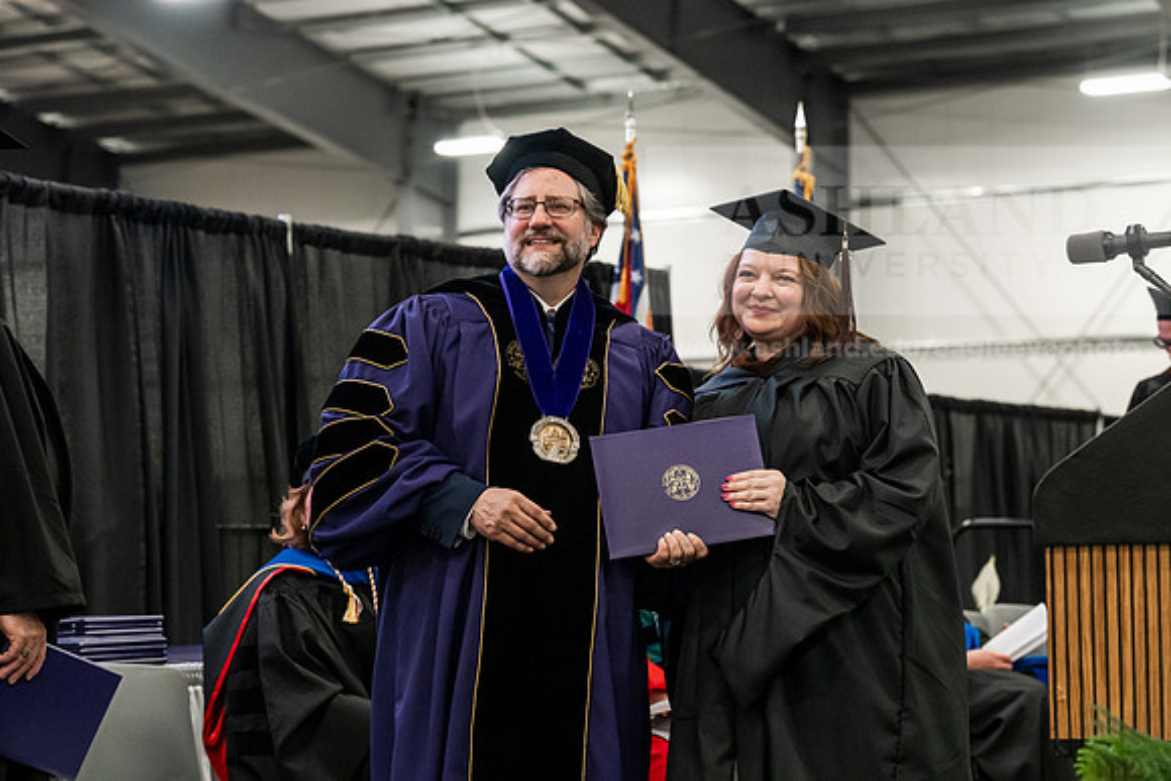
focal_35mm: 86
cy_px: 390
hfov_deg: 23.6
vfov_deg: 15.9
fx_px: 2798
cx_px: 586
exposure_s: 1/250
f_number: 5
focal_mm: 86
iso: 6400
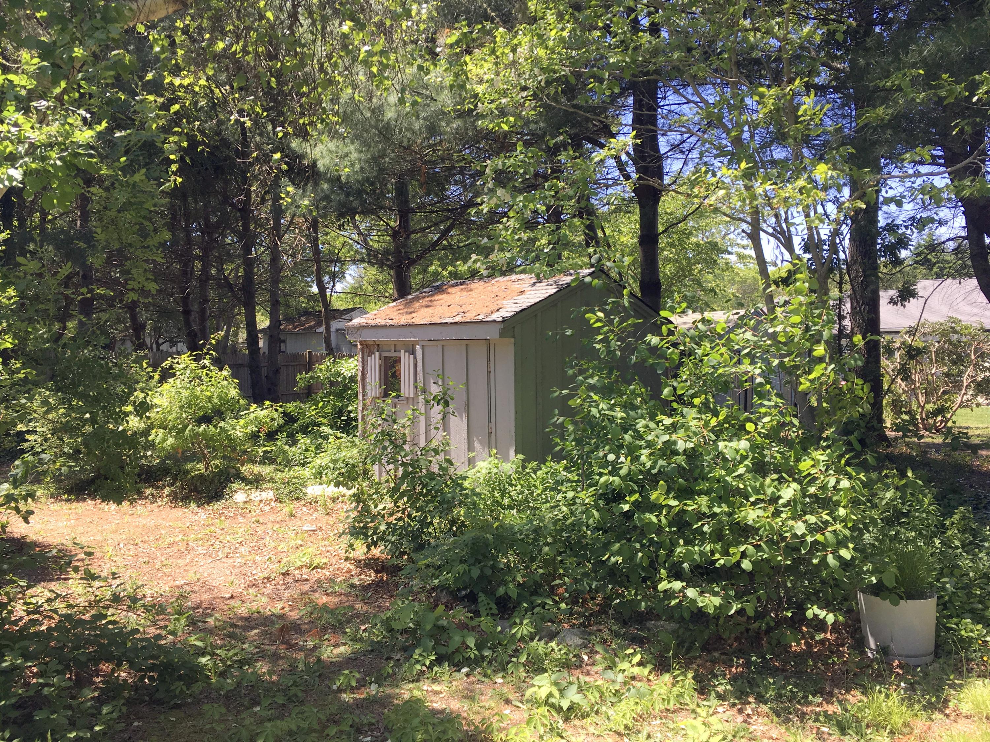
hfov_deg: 61.7
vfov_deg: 48.2
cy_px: 371
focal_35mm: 29
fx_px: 829
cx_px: 495
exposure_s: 1/565
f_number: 2.2
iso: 25
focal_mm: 4.15
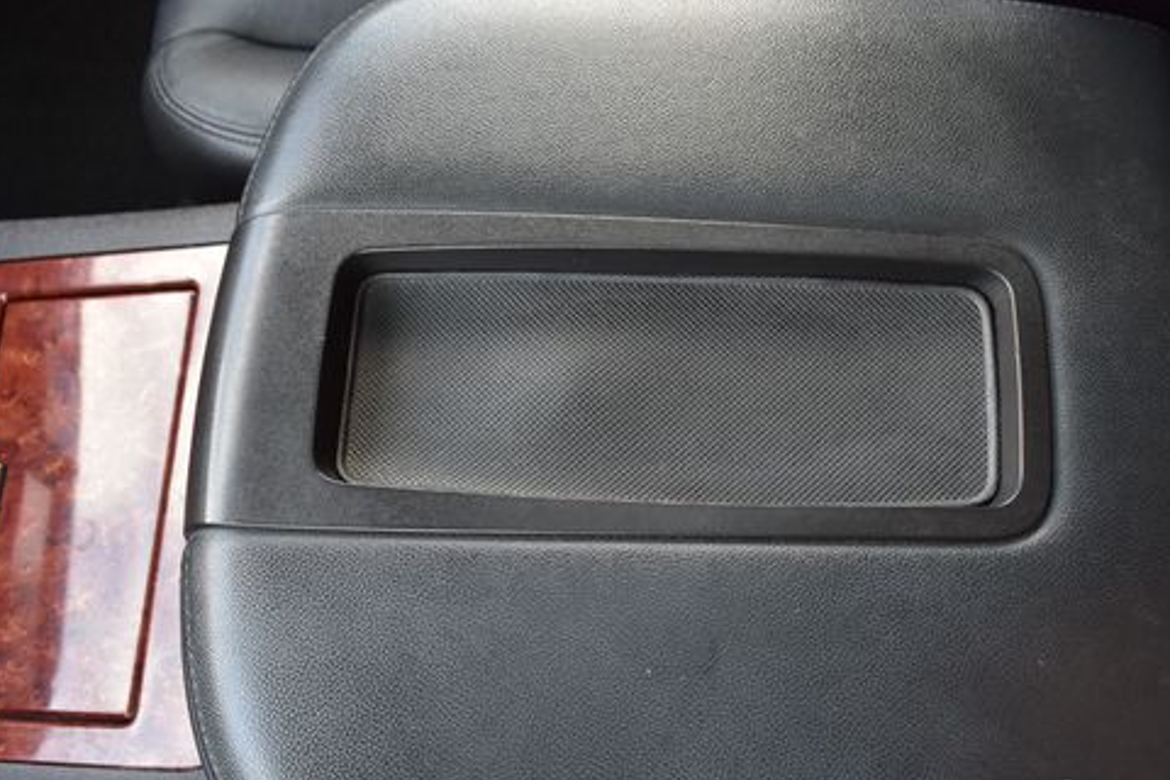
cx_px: 670
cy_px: 480
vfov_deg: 36.7
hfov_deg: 52.9
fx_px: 1170
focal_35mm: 36
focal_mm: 18
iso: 720
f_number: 6.3
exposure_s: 1/15
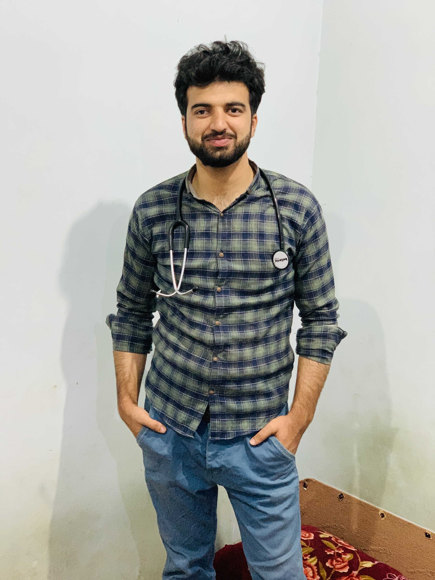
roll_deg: -1.6
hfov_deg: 28.0
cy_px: 290
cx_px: 218
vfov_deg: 36.8
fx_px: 871
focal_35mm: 52
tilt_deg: -8.6
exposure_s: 1/40
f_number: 2.4
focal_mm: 6
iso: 500
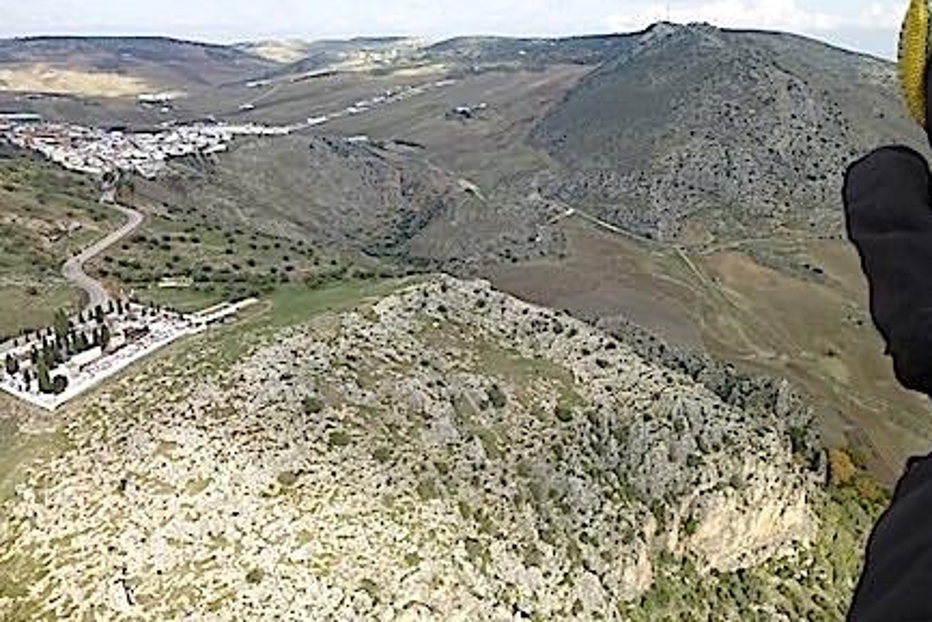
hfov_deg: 67.3
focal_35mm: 27
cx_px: 482
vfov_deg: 47.9
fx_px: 699
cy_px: 274
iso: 100
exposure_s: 1/800
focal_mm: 4.5
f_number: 3.1
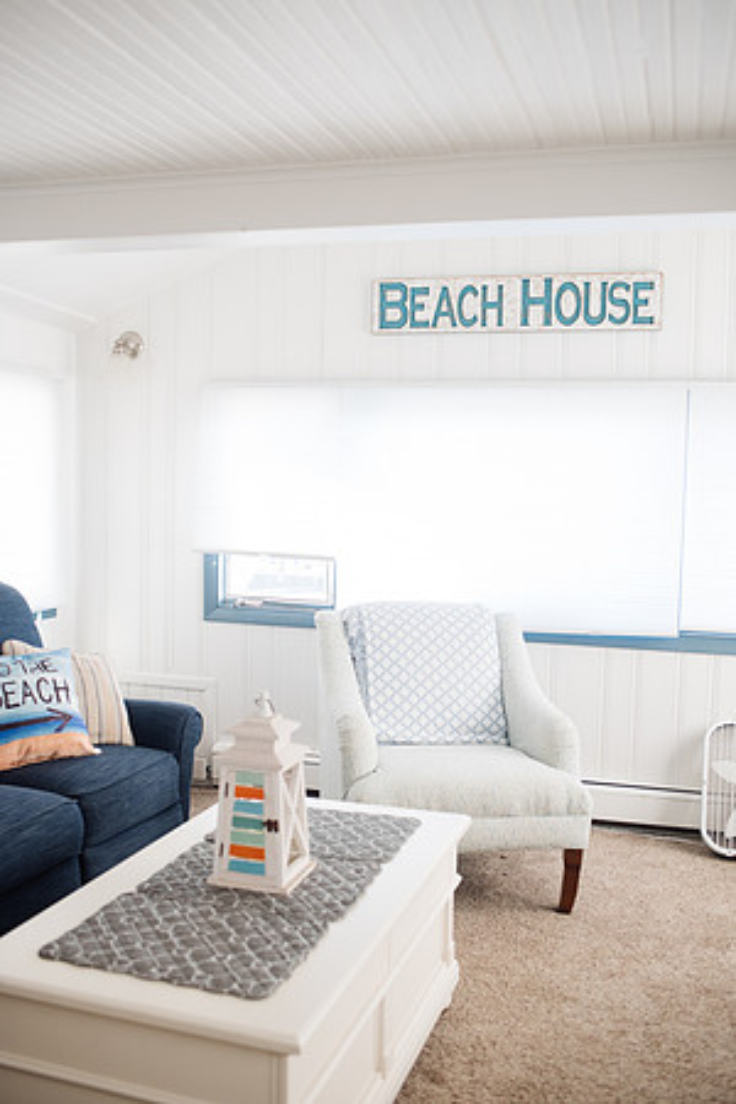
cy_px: 552
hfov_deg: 37.9
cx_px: 368
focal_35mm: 35
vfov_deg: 54.4
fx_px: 1073
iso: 1000
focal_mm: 35
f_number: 2.8
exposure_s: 1/500
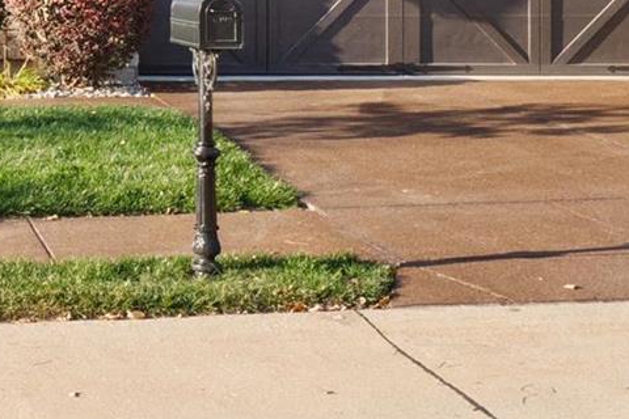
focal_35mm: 80
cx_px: -206
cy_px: -170
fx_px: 1398
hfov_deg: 22.5
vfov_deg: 15.9
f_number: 10
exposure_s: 1/200
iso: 400
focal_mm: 12
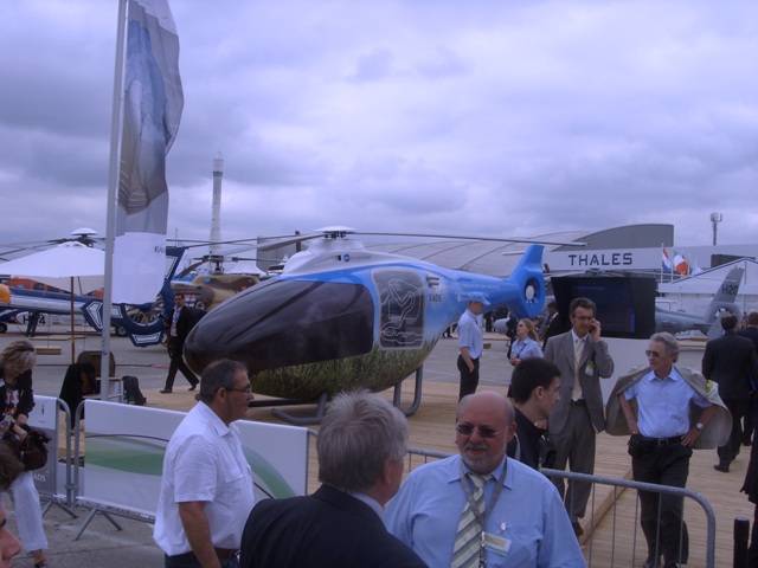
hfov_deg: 51.4
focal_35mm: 36
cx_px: 379
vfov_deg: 39.7
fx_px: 788
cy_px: 284
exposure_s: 1/500
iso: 80
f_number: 5.5
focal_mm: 6
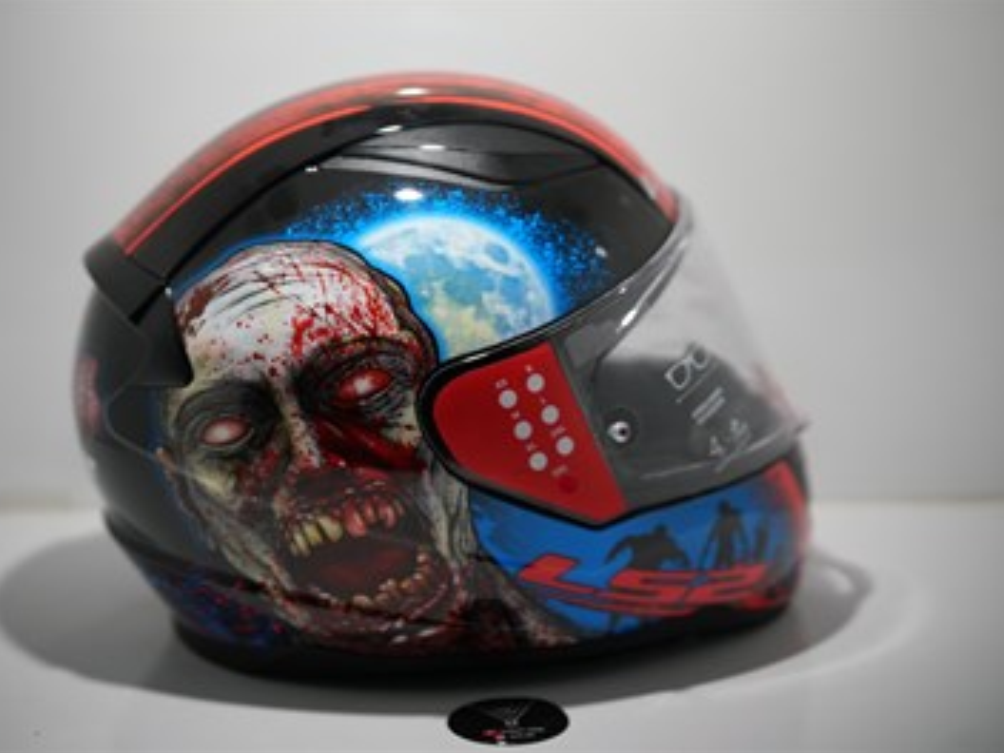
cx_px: 479
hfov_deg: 21.1
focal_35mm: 93
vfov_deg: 15.9
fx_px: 2697
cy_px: 375
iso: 500
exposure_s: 1/8000
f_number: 1.4
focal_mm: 85
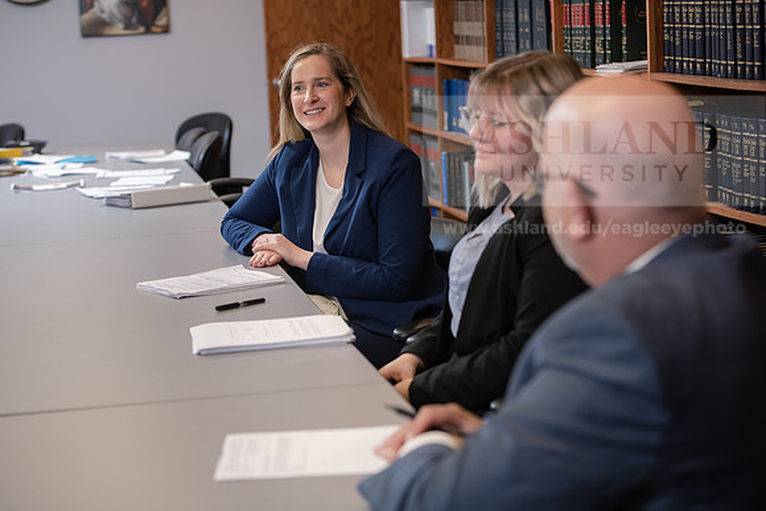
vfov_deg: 19.5
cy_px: 256
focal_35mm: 70
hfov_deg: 28.8
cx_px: 383
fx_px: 1490
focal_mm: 70
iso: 1000
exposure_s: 1/125
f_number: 3.5
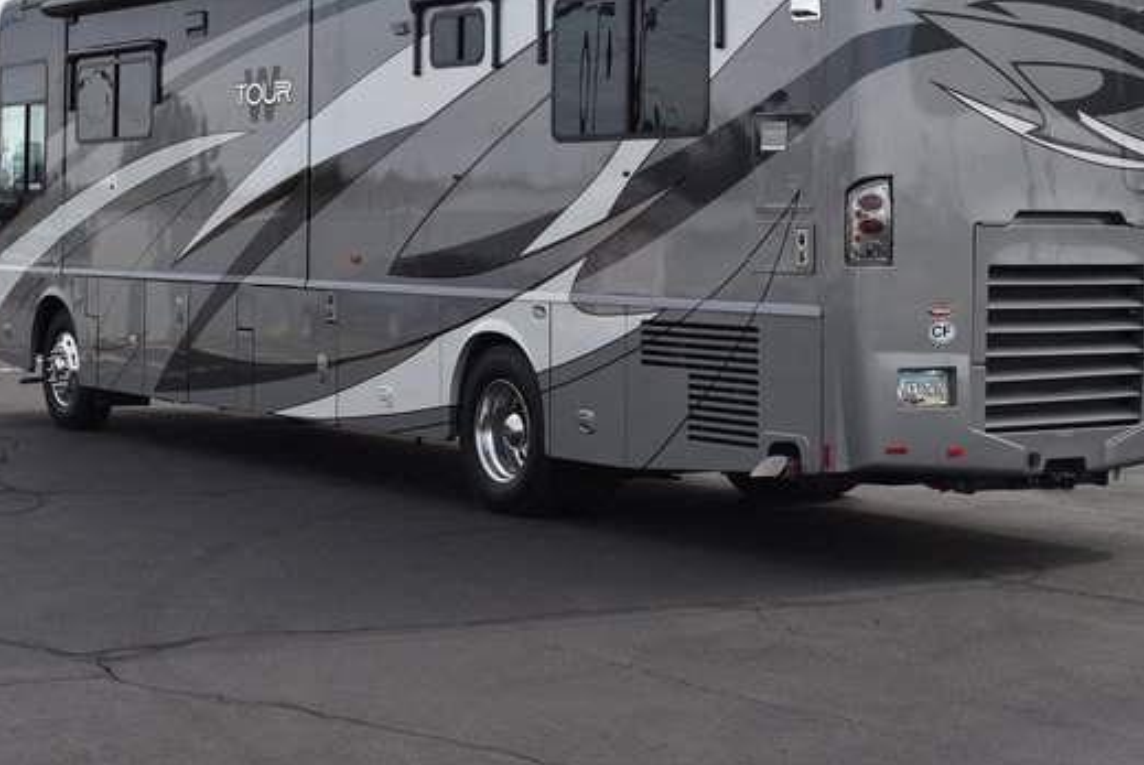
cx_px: 615
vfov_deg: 17.7
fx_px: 2449
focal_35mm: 77
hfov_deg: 26.3
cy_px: 267
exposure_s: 1/320
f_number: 9
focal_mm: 50
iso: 200
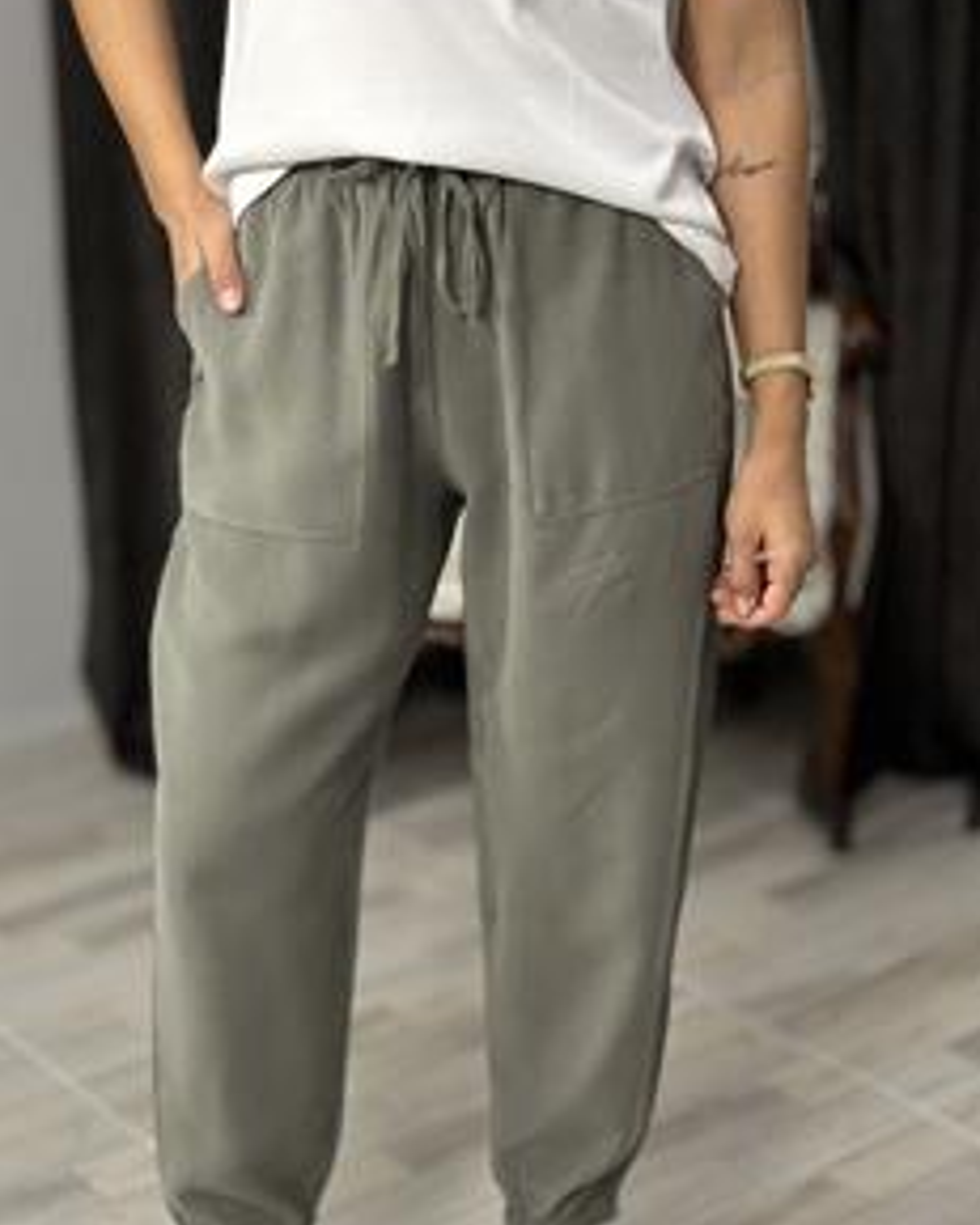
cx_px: 445
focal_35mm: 67
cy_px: 748
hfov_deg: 22.8
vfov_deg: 28.2
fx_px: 2430
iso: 125
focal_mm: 6.86
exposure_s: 1/100
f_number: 1.78
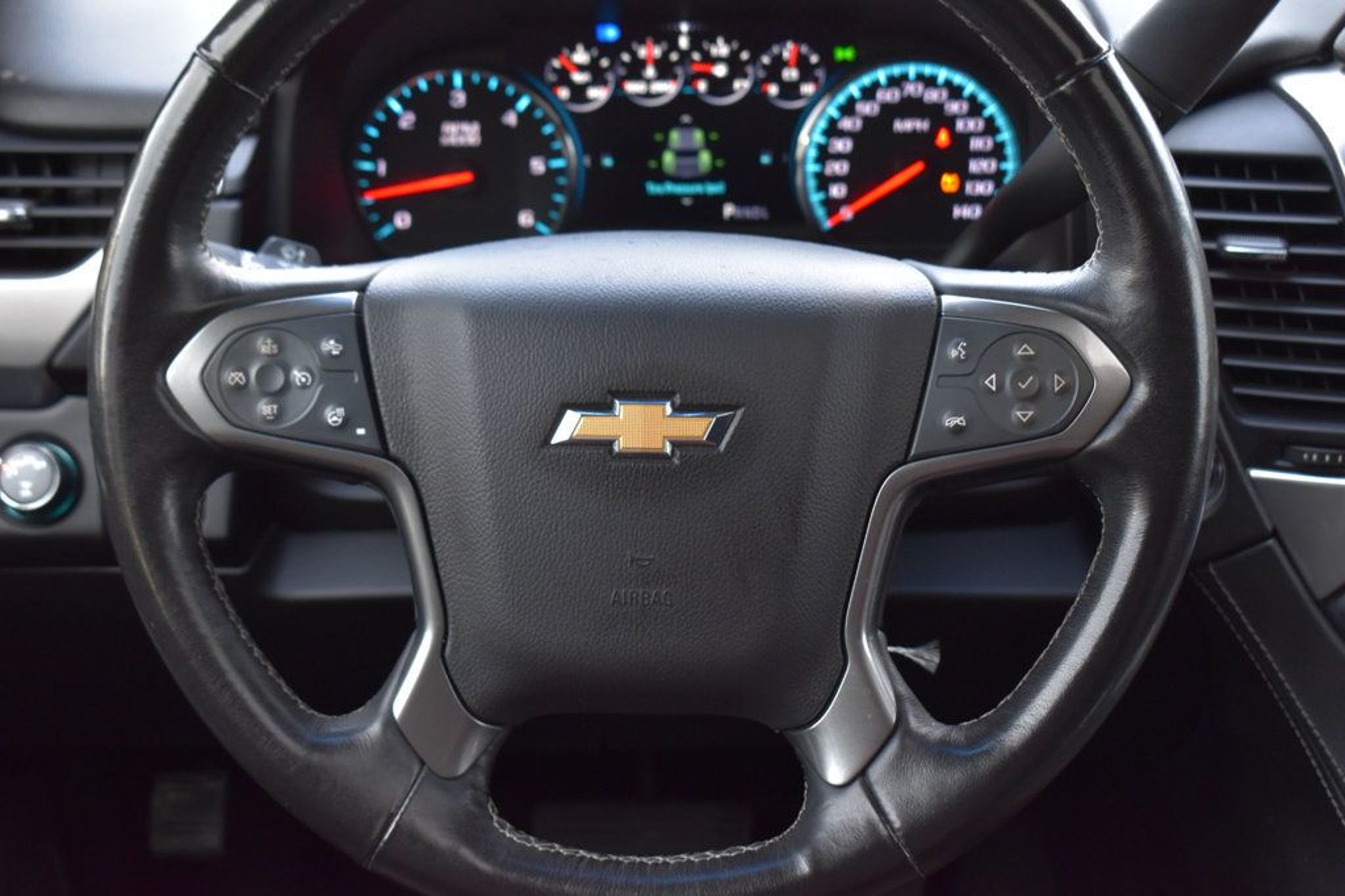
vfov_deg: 23.8
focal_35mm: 57
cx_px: 672
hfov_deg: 35.1
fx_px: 2129
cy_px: 448
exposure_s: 1/15
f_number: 6.3
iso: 1100
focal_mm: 38
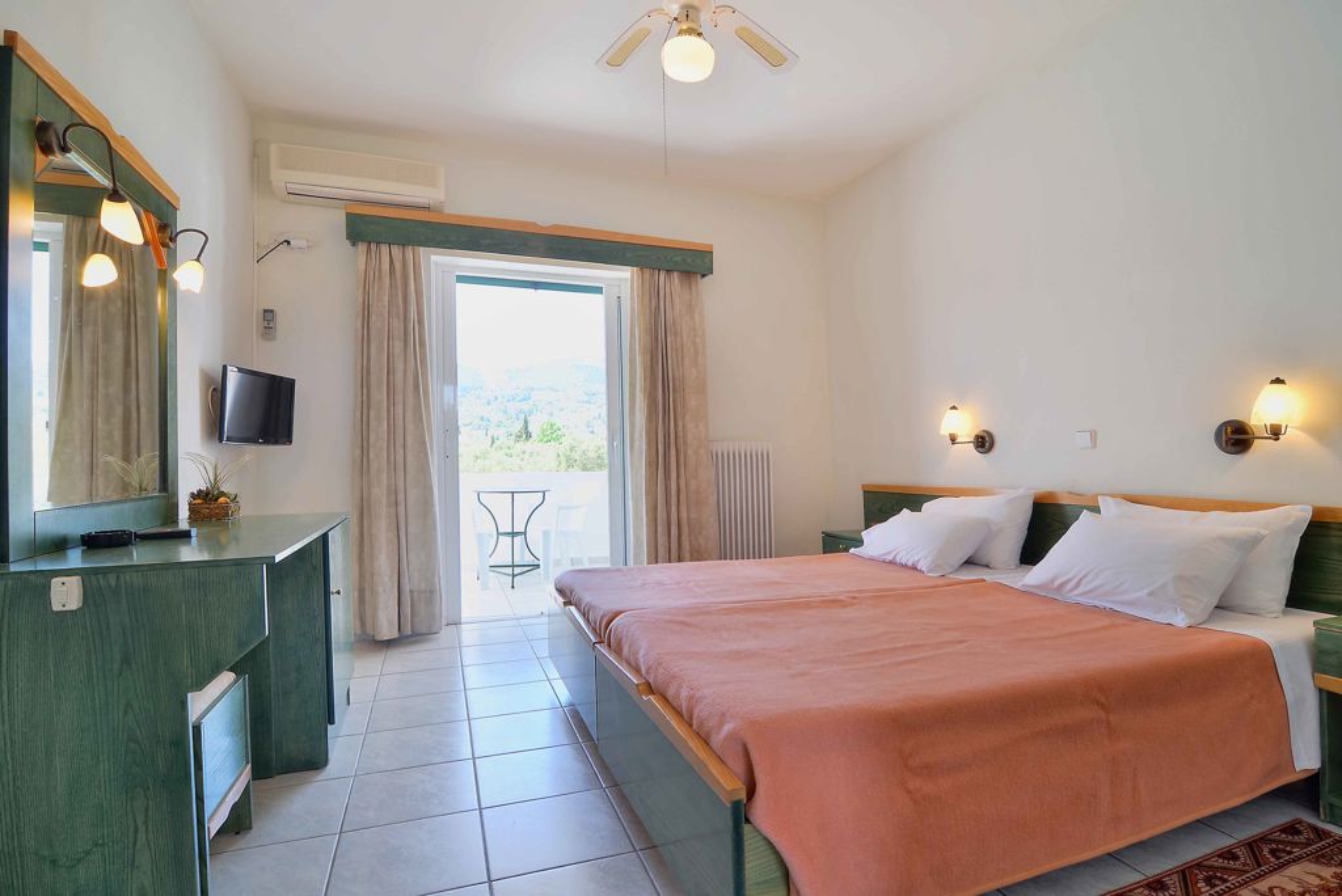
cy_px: 448
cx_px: 671
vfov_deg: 72.1
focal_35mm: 16
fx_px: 615
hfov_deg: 94.9
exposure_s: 1/13
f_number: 6.3
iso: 100
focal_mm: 11
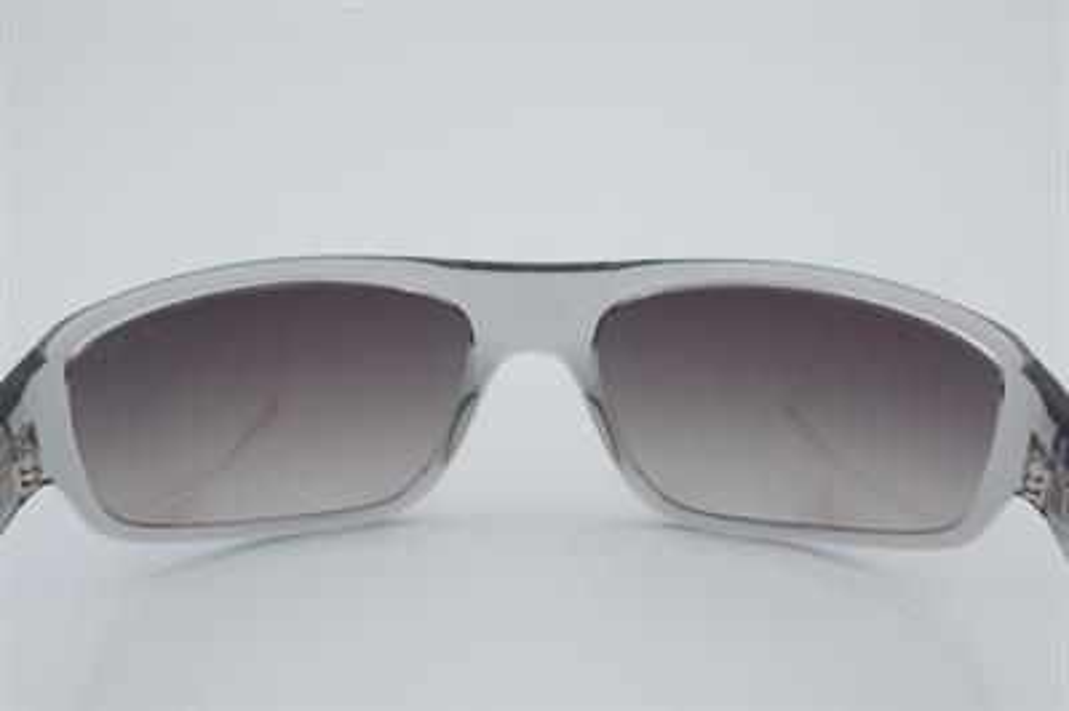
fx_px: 1335
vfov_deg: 29.8
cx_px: 534
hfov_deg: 43.6
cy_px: 356
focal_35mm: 45
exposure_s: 1/4
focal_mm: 30
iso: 100
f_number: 29
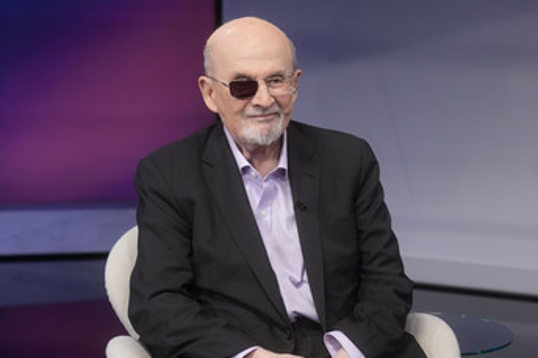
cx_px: 281
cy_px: 225
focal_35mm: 59
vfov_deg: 22.9
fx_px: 881
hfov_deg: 33.9
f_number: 2.2
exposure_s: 1/200
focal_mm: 30
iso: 640
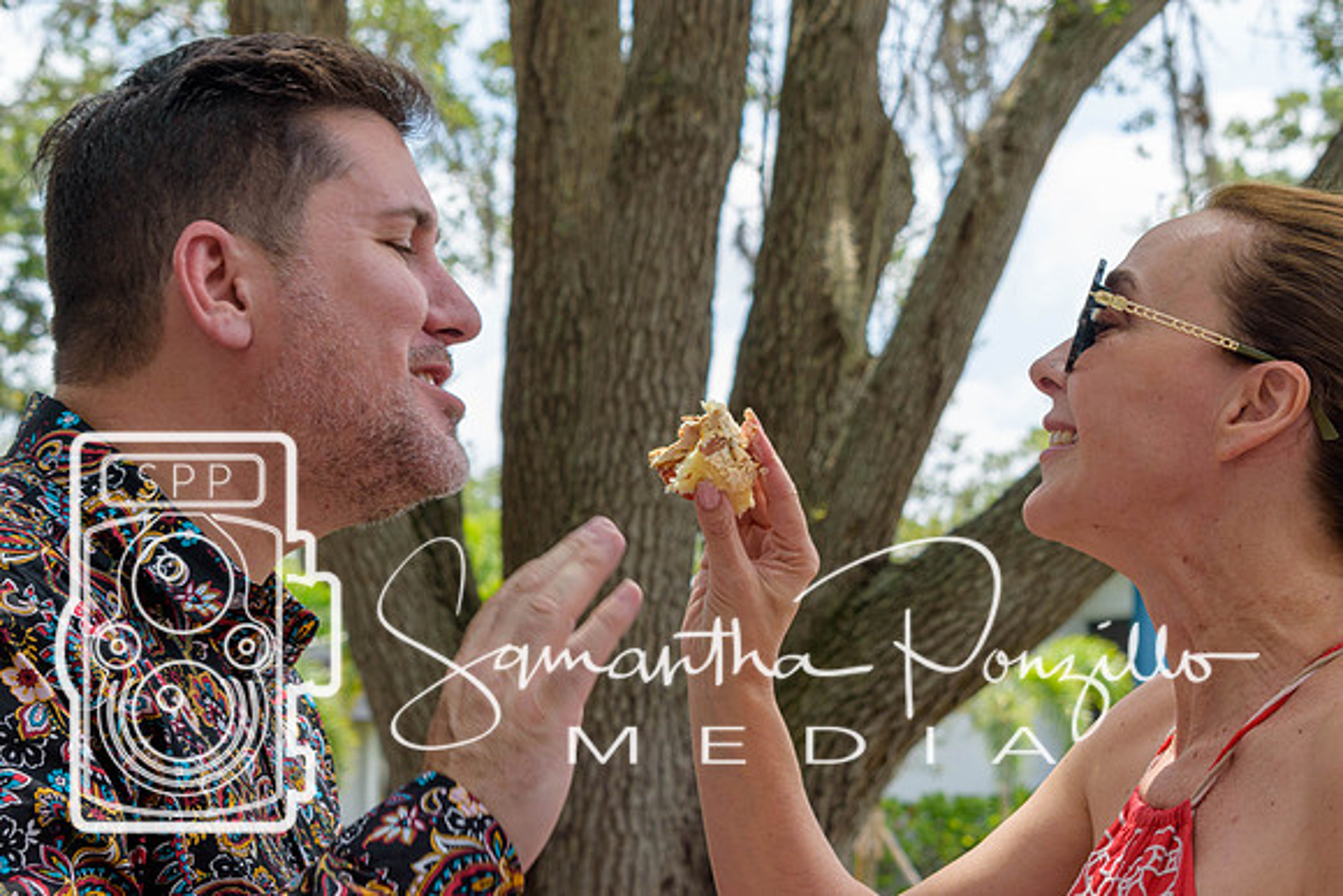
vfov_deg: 16.6
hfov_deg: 24.6
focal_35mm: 82
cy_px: 448
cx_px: 672
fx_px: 3078
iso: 200
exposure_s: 1/250
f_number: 8
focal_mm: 55
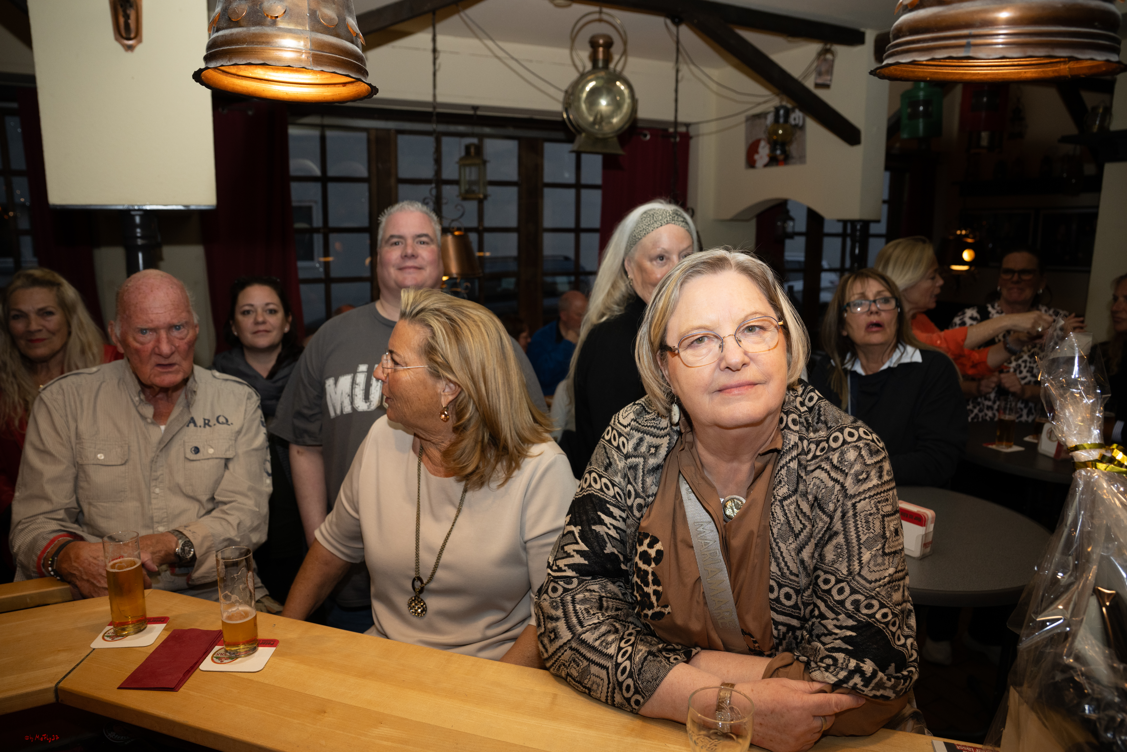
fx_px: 751
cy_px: 376
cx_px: 564
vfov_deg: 53.1
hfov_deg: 73.7
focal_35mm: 24
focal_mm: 24
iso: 640
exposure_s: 1/200
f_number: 4.5
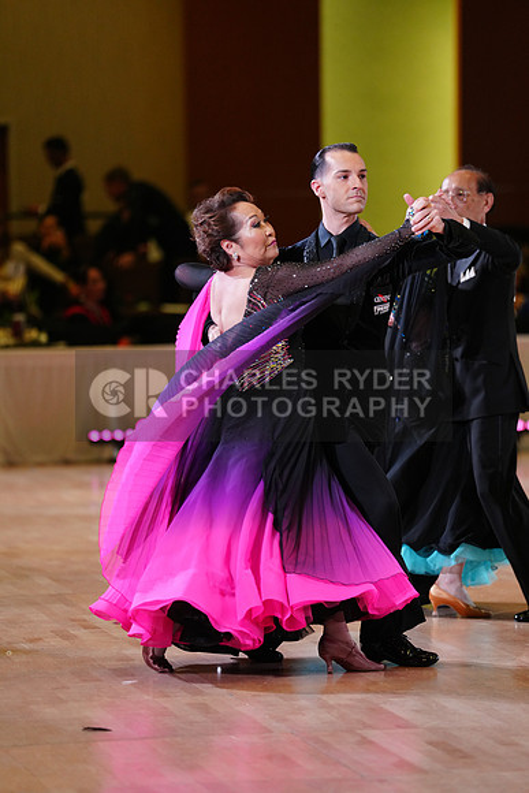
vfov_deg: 10.3
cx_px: 264
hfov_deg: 6.9
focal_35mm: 200
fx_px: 4405
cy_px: 396
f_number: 2.8
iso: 2000
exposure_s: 1/400
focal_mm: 200
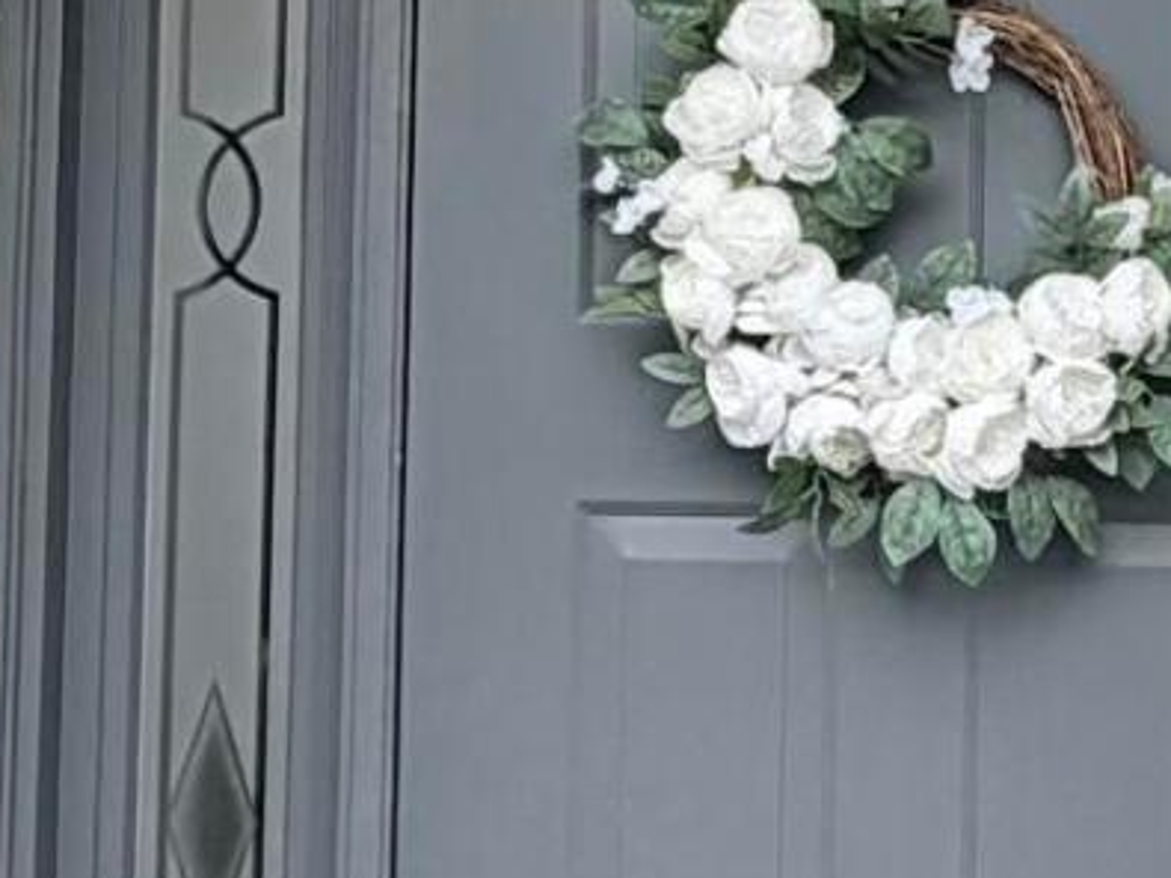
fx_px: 3449
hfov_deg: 19.1
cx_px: 916
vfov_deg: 14.5
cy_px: 306
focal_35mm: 102
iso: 64
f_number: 2.2
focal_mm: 2.22
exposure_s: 1/502
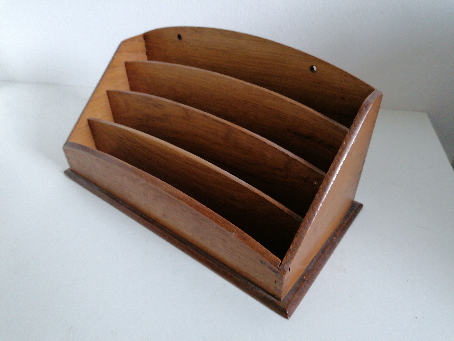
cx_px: 227
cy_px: 170
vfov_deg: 51.4
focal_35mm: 27
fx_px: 354
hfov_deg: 65.3
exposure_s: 3
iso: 400
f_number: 1.8
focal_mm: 4.75
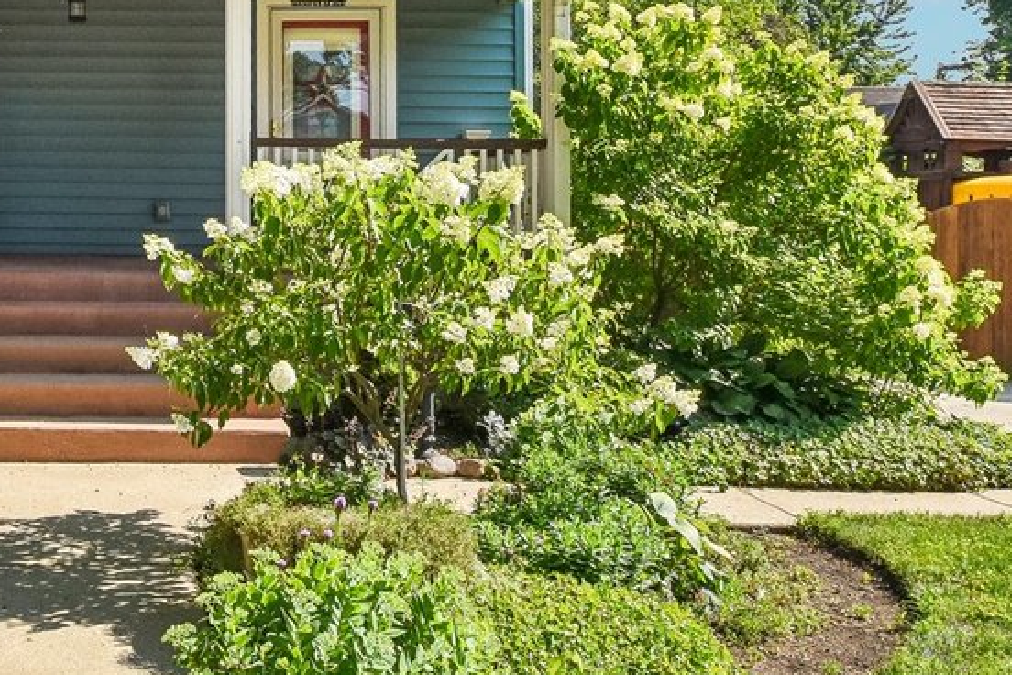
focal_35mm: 44
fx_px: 1237
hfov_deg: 40.7
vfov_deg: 24.9
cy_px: -279
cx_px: 77
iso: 500
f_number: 8
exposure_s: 1/800
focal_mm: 10
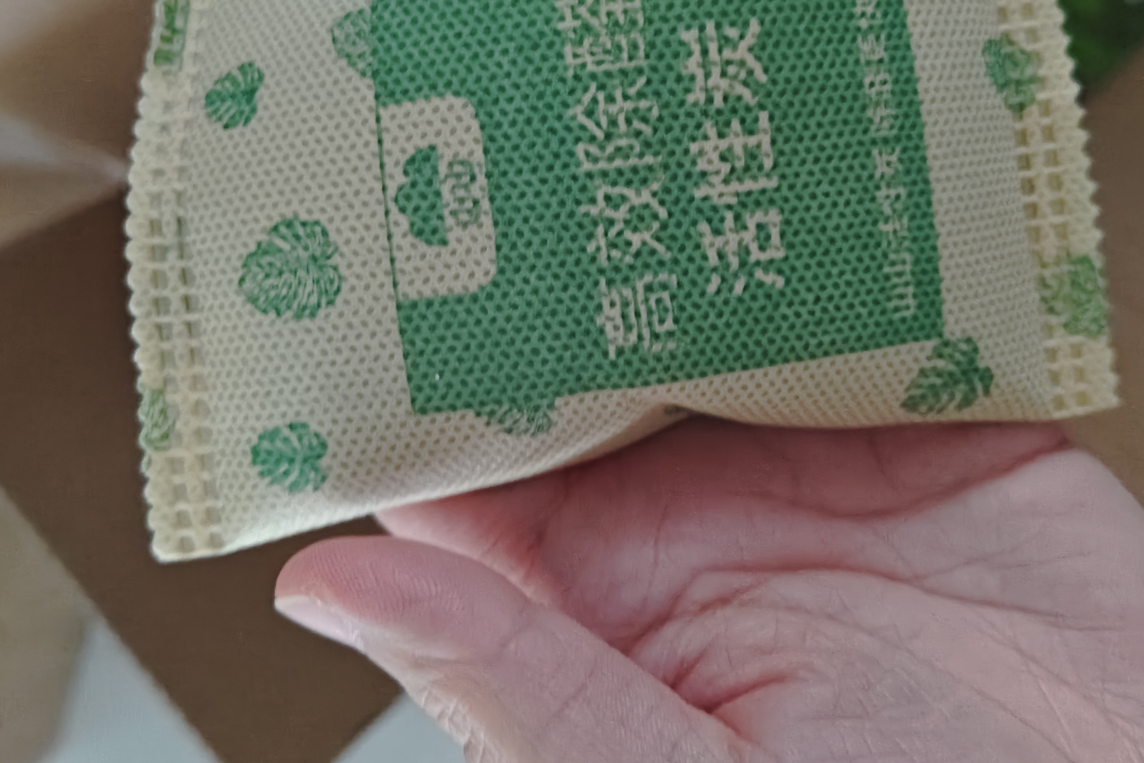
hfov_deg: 60.3
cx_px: 596
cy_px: 265
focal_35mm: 31
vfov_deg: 41.9
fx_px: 985
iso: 8721
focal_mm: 5.56
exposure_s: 1/177
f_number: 1.88
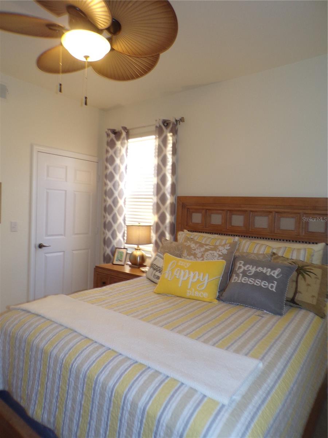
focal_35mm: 24
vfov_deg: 71.6
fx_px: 303
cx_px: 164
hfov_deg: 56.8
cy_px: 219
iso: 173
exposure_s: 1/34
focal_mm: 4.3
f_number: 3
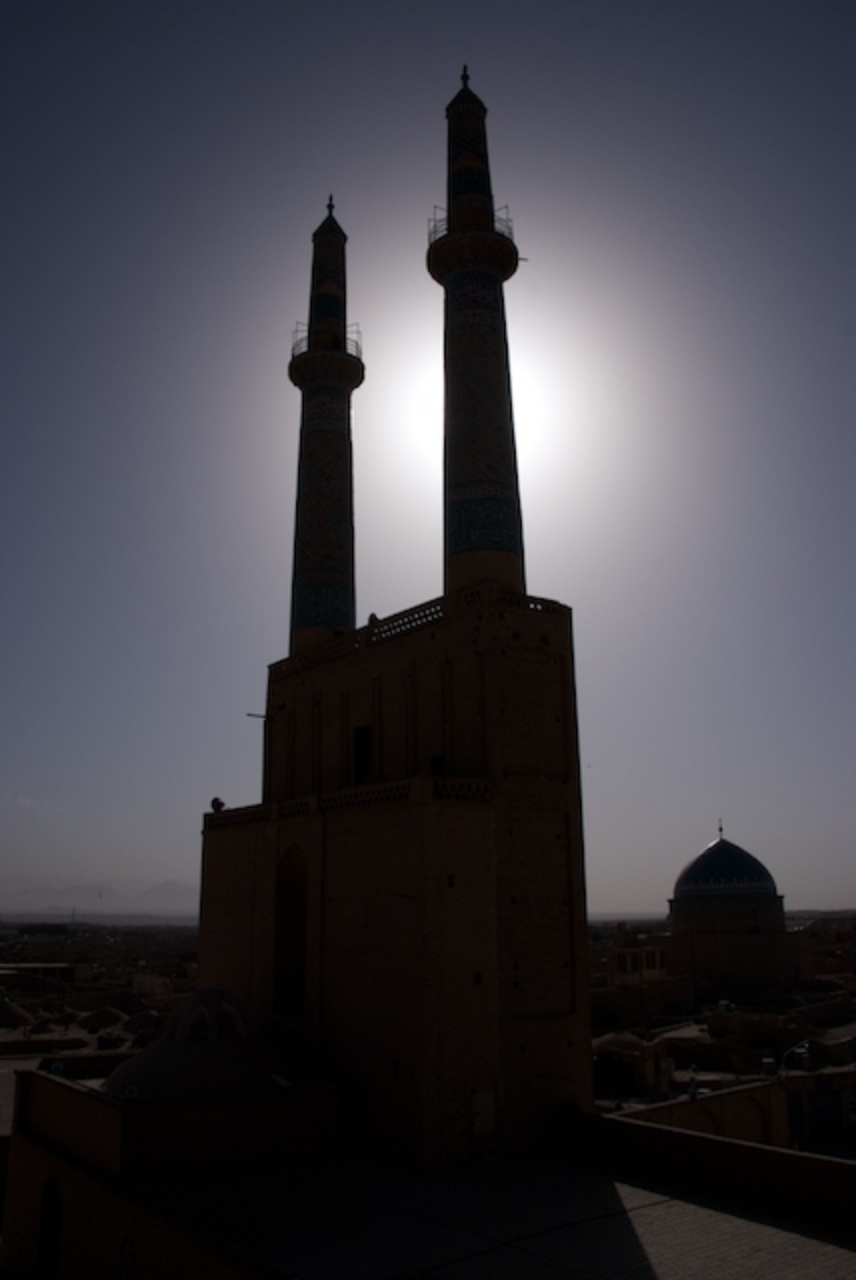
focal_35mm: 27
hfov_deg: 48.0
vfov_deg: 67.3
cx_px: 428
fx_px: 961
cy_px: 640
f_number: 13
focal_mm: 18
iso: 200
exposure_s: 1/2000
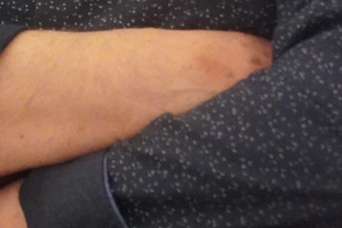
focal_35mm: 209
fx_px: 1984
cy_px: -267
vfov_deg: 6.3
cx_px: -47
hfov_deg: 9.7
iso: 10000
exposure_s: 1/250
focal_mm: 37
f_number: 5.6
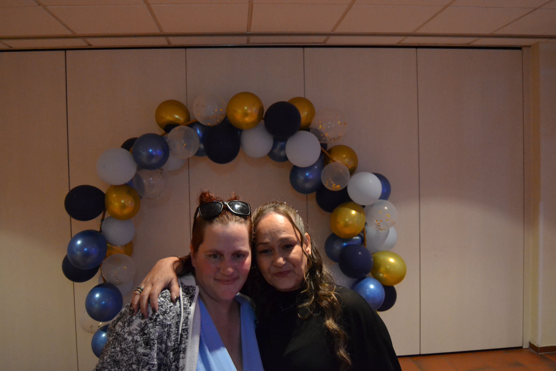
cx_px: 278
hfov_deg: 61.9
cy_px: 186
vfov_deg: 43.6
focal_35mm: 30
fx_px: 463
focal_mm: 20
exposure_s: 1/60
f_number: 3.5
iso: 3200
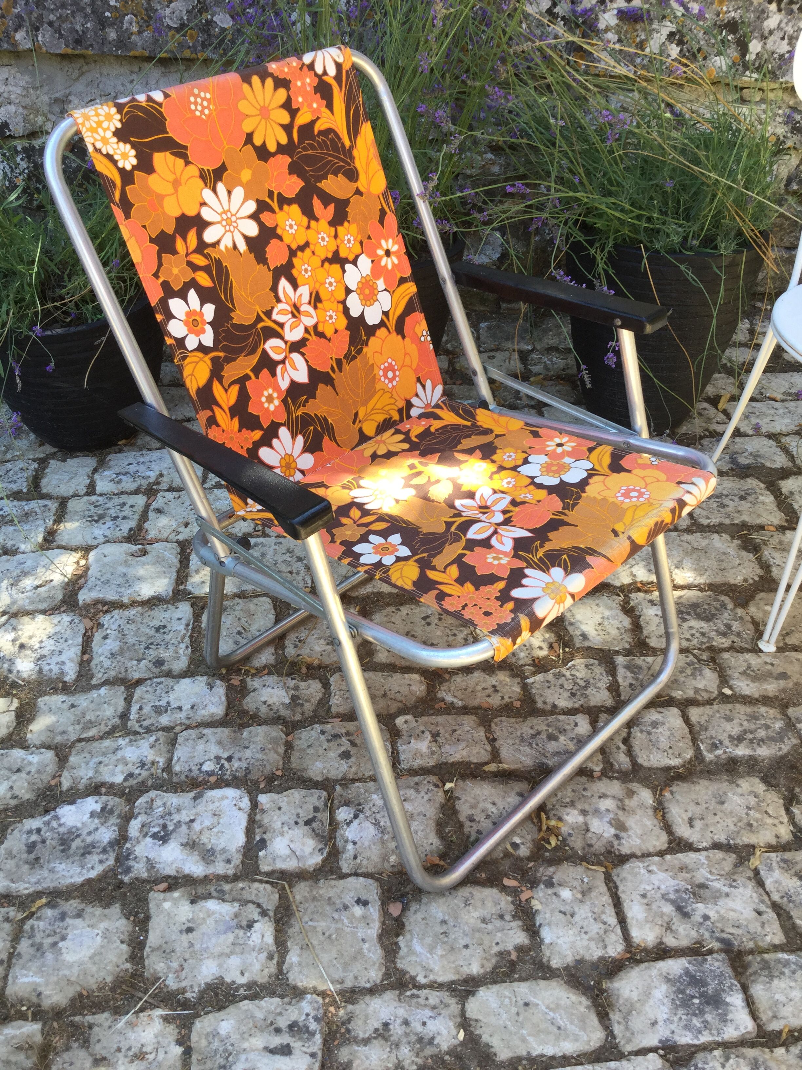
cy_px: 535
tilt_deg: -36.4
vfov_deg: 58.4
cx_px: 401
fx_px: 958
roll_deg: -5.1
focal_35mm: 31
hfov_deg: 45.4
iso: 25
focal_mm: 3.3
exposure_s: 1/100
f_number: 2.4
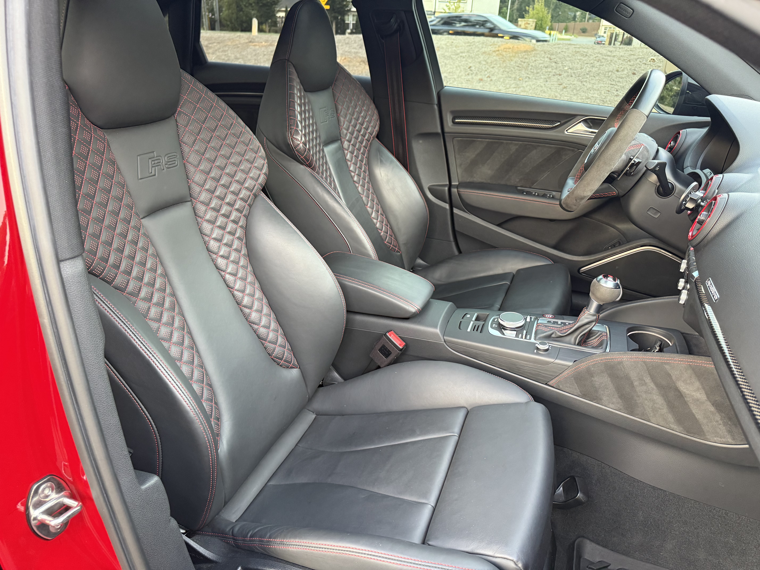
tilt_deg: -25.4
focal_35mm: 24
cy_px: 285
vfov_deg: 56.8
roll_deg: -3.1
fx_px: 527
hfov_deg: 71.6
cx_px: 380
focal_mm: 6.76
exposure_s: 1/60
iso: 320
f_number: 1.78
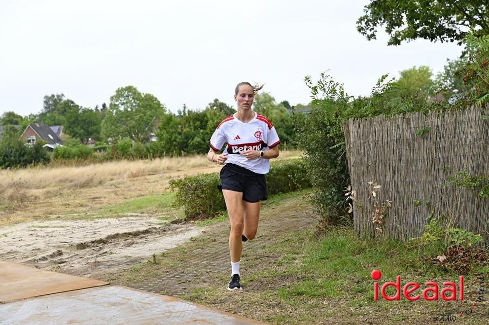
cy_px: 162
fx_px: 950
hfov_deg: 28.9
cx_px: 244
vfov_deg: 19.4
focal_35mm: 70
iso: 400
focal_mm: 70
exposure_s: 1/320
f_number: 5
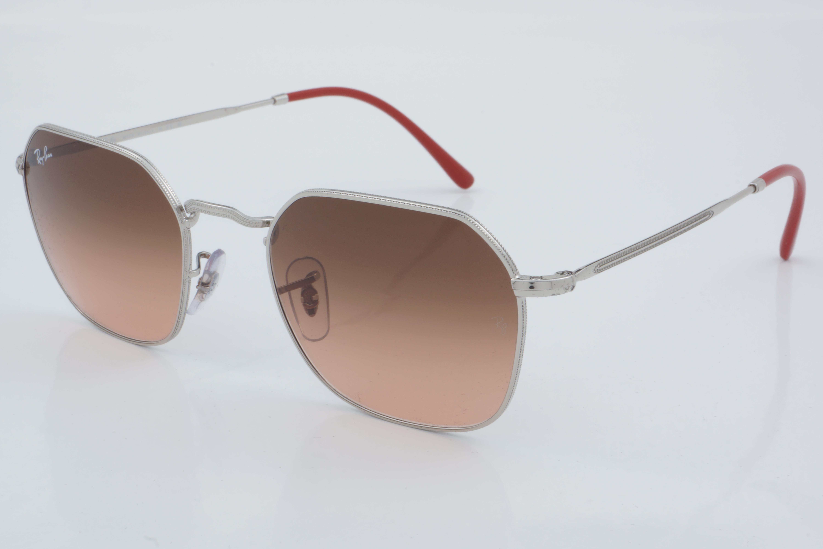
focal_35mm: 75
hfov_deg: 27.0
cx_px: 412
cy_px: 274
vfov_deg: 18.2
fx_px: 1714
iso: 100
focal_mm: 50
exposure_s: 1/4
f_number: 32
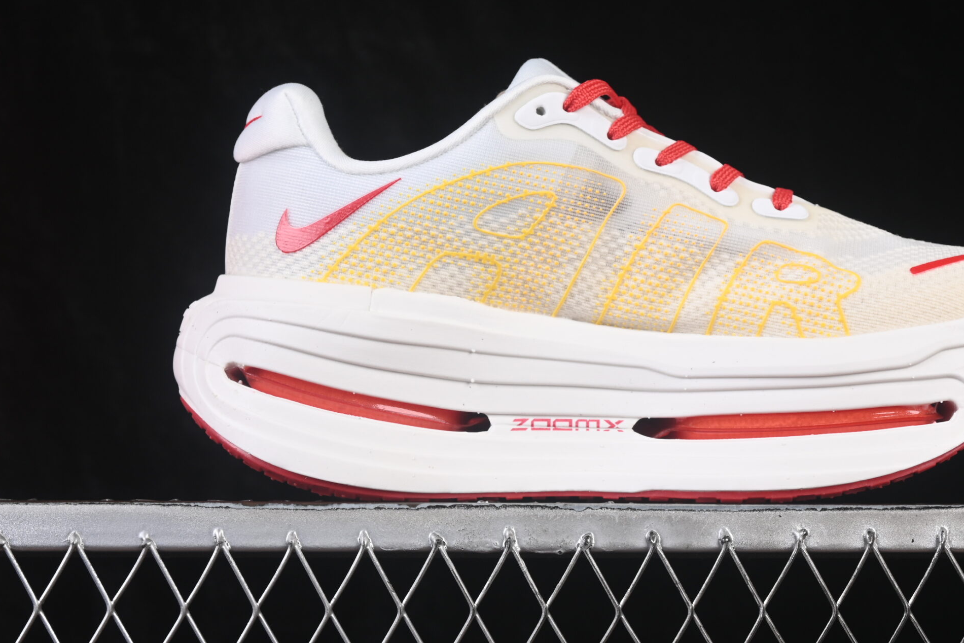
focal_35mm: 101
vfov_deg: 13.5
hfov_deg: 20.2
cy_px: 236
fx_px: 2705
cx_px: 618
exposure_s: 1/80
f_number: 8
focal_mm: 50
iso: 160
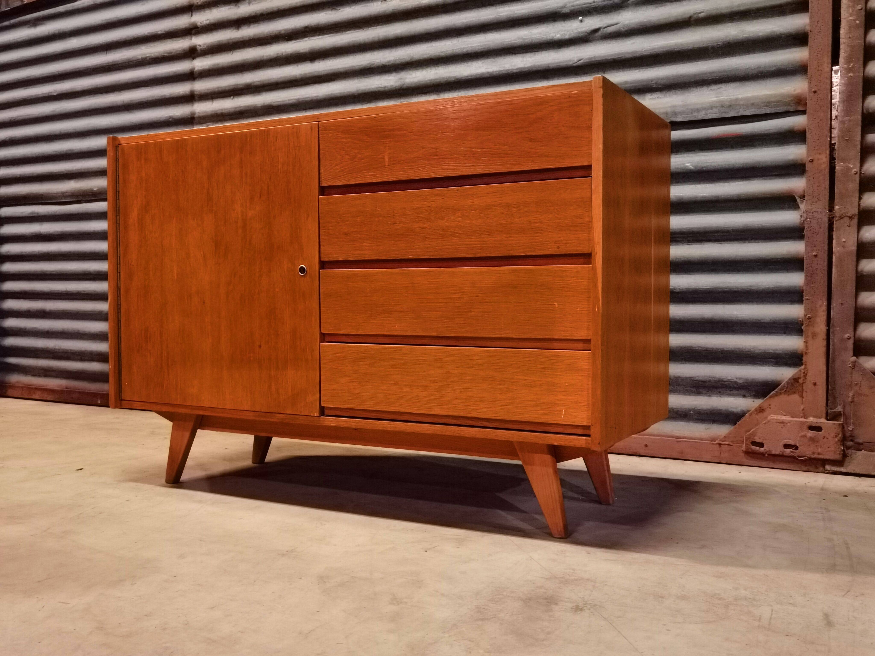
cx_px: 438
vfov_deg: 42.9
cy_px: 328
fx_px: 834
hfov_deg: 55.4
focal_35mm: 33
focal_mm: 6.71
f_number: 1.9
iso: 800
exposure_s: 1/20
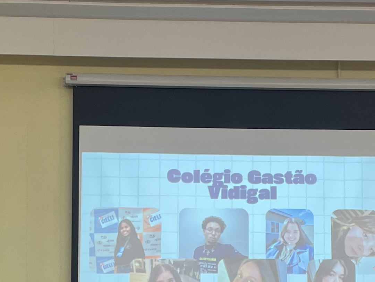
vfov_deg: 15.0
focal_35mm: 97
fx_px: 1051
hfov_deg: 20.2
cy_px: 285
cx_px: 186
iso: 64
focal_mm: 4.2
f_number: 1.6
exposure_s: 1/60
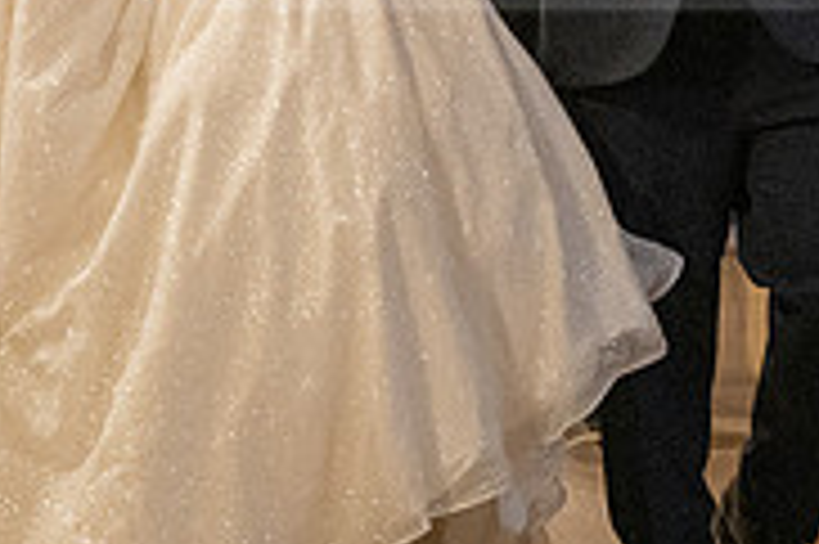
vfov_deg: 4.2
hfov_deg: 6.4
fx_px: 7319
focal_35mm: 322
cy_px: -97
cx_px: 585
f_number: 4
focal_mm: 101
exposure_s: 1/200
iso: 3200
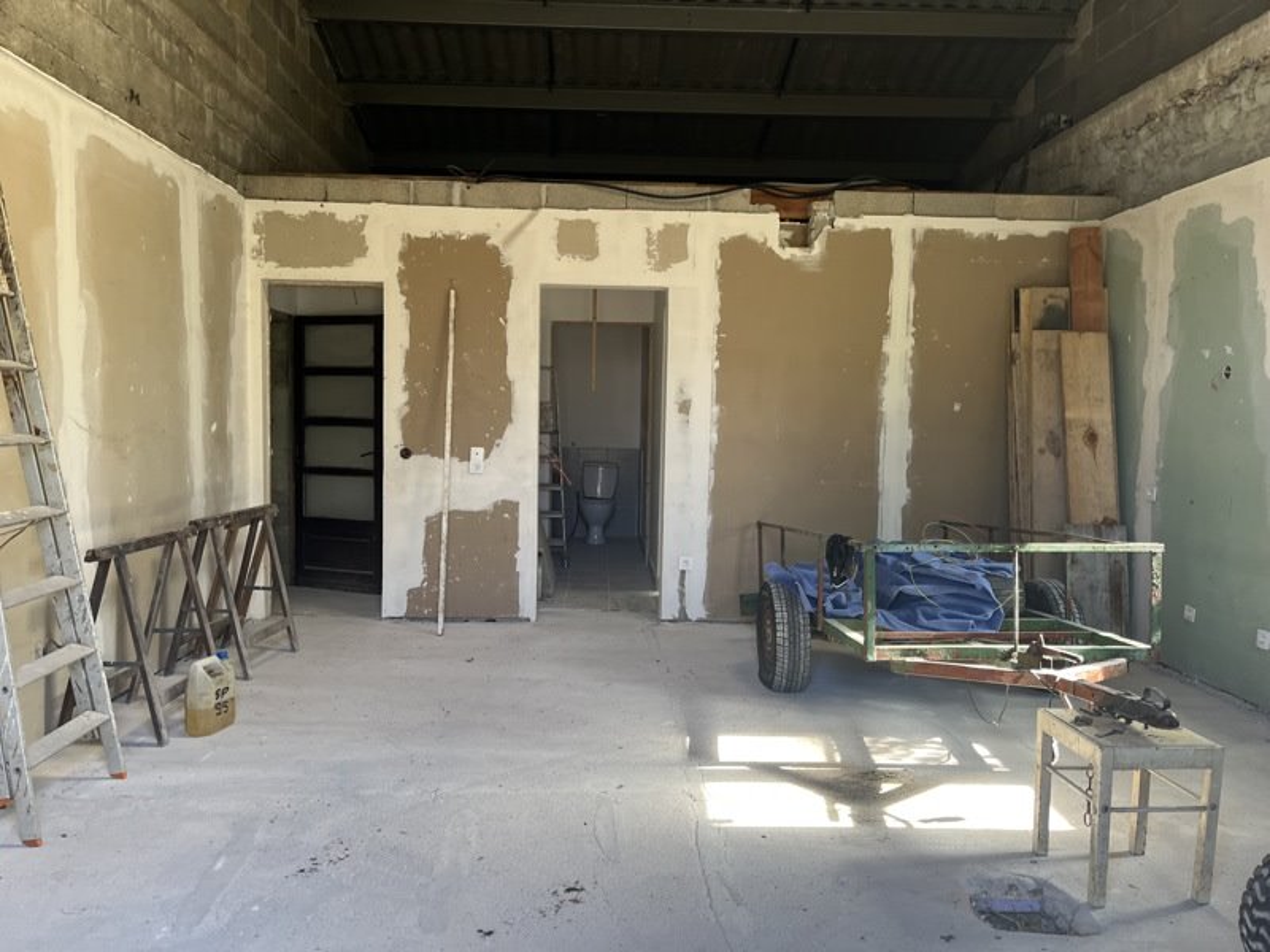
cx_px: 635
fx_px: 954
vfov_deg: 53.1
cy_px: 476
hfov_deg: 67.3
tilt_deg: -4.0
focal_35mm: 26
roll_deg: -1.2
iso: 80
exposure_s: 1/122
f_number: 1.6
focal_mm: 5.1
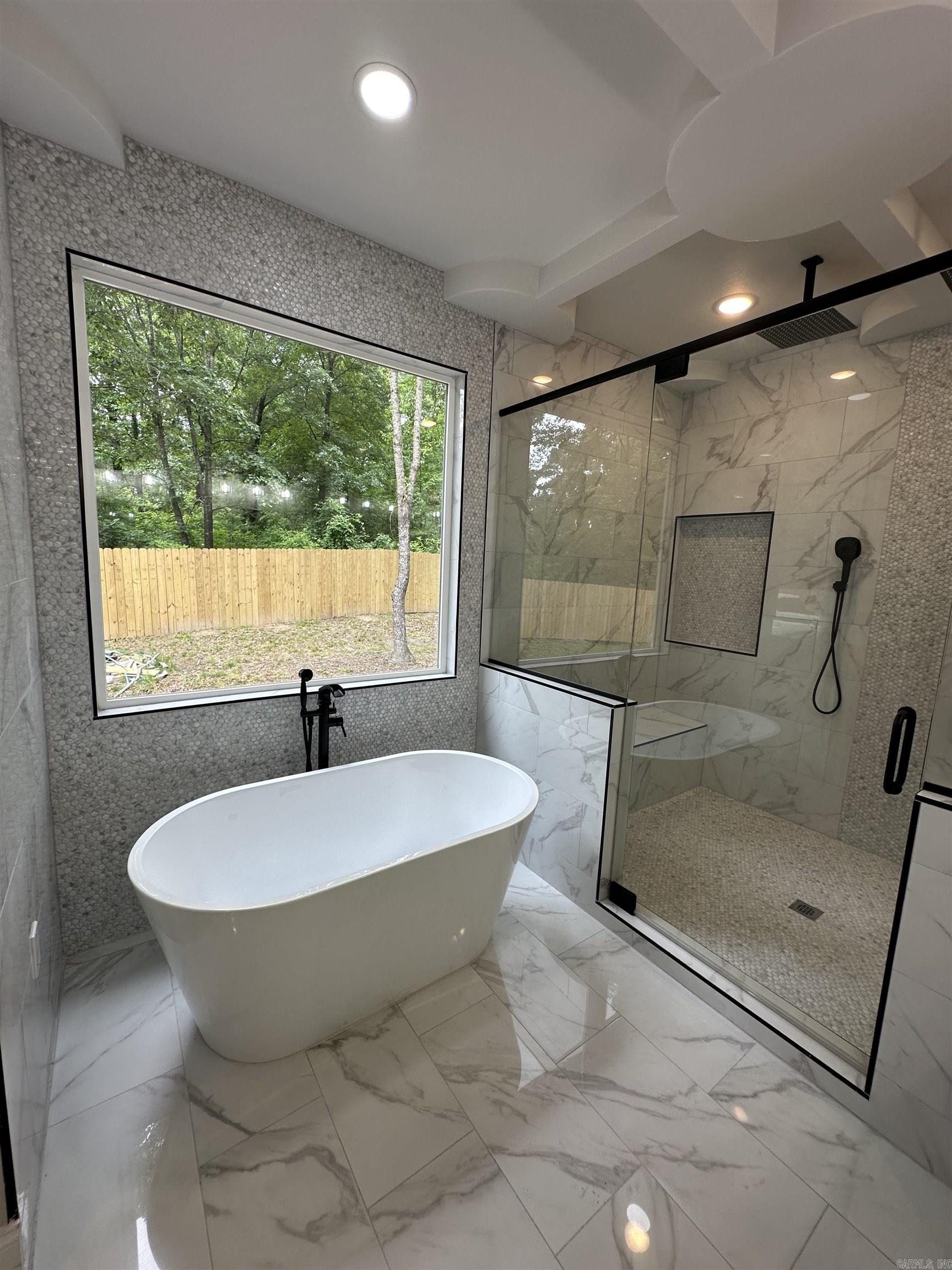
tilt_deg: -7.0
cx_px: 476
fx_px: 513
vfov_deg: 102.1
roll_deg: -2.3
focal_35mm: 14
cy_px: 635
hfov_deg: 85.7
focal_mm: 2.22
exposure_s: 1/120
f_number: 2.2
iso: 50
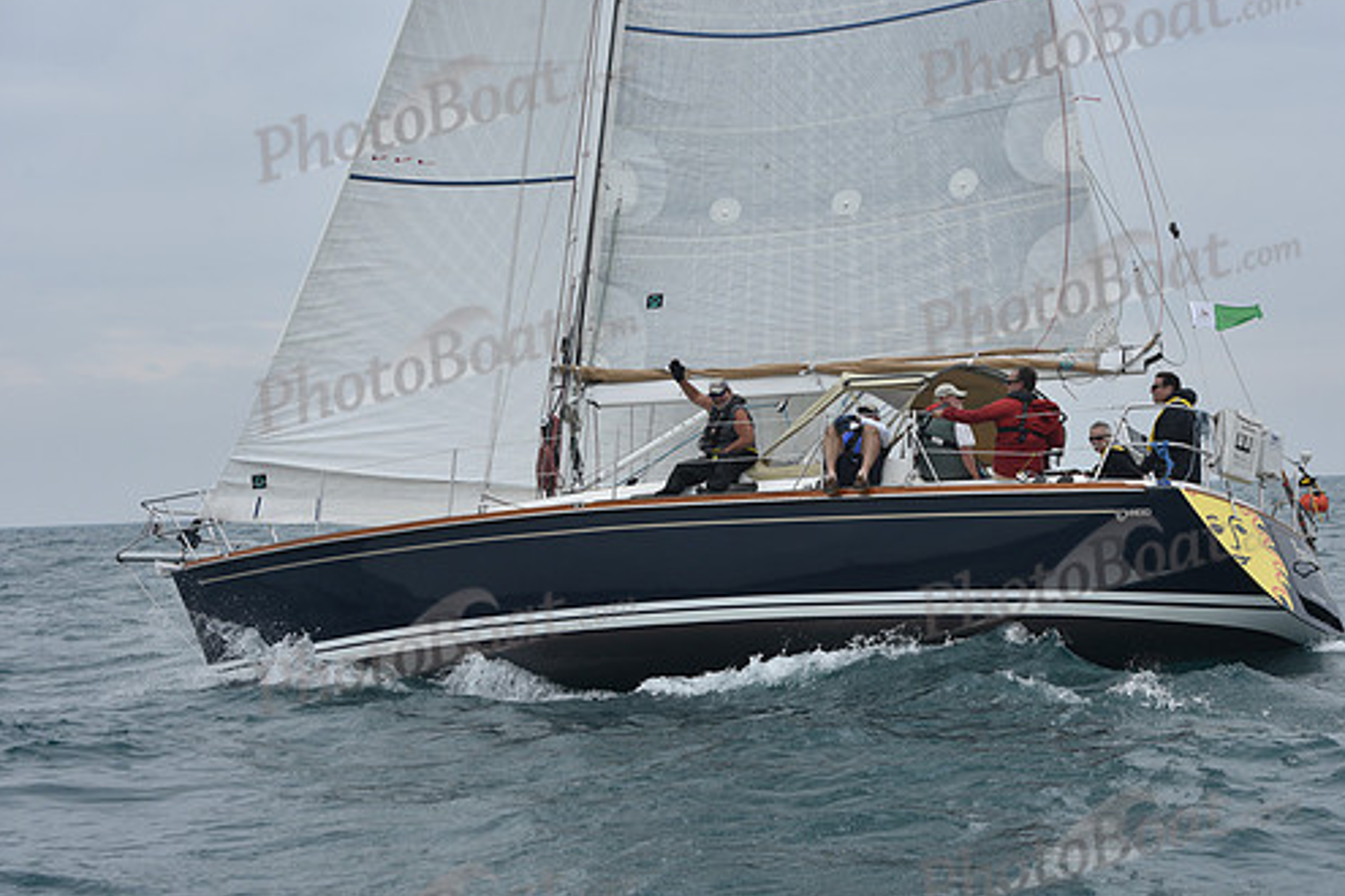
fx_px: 3063
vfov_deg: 16.7
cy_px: 466
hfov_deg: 24.7
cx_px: 780
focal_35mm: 82
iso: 250
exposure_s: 1/800
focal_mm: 70
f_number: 7.1
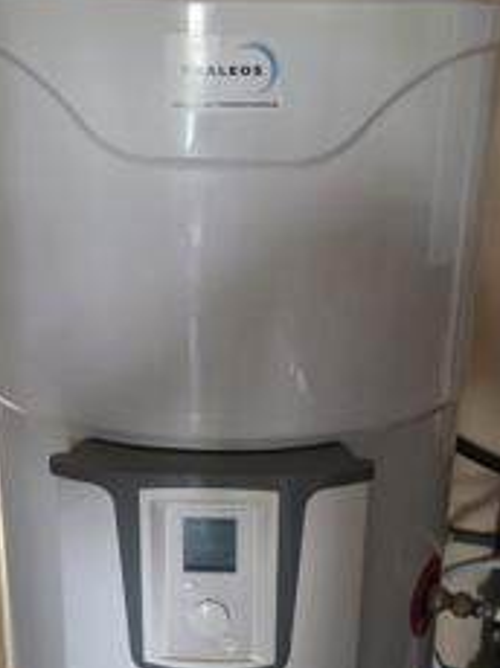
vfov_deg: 41.7
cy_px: 436
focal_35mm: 45
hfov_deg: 32.1
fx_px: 868
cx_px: 249
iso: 640
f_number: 1.7
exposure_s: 1/100
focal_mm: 6.3
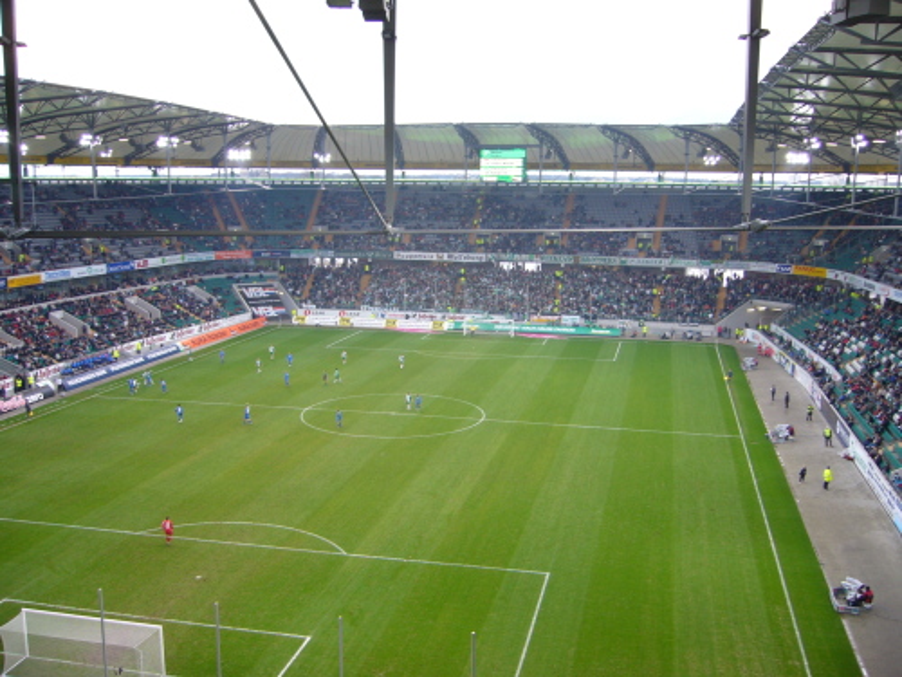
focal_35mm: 35
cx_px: 451
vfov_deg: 40.7
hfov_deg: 52.6
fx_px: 912
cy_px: 338
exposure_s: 1/40
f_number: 2.8
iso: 80
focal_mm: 5.8
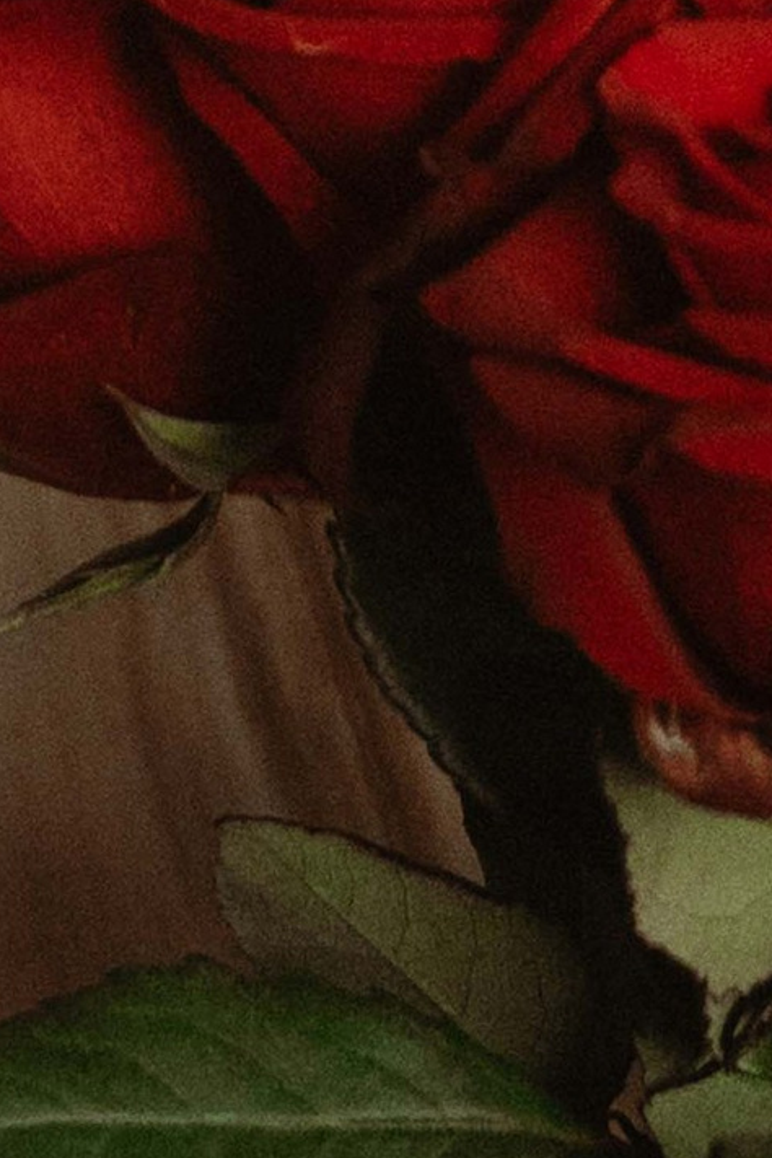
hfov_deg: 6.0
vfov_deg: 8.8
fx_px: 7301
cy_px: -810
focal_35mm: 227
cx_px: 829
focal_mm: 28
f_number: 3.2
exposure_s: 1/250
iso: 2000
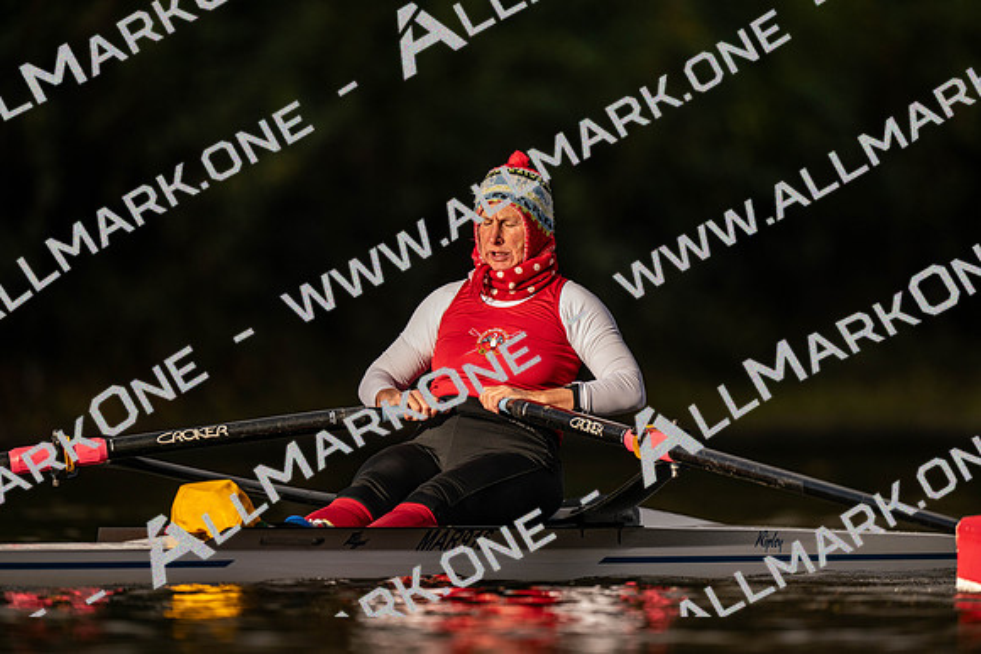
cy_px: 327
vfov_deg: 2.3
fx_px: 16353
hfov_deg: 3.4
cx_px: 490
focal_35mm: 600
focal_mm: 600
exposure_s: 1/2500
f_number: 4
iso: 280
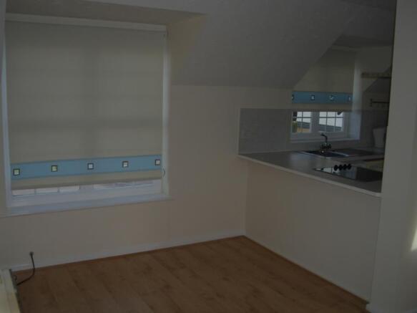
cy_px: 156
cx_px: 208
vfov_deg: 40.7
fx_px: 422
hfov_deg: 52.6
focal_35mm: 35
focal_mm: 5.8
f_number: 4.3
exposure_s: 1/200
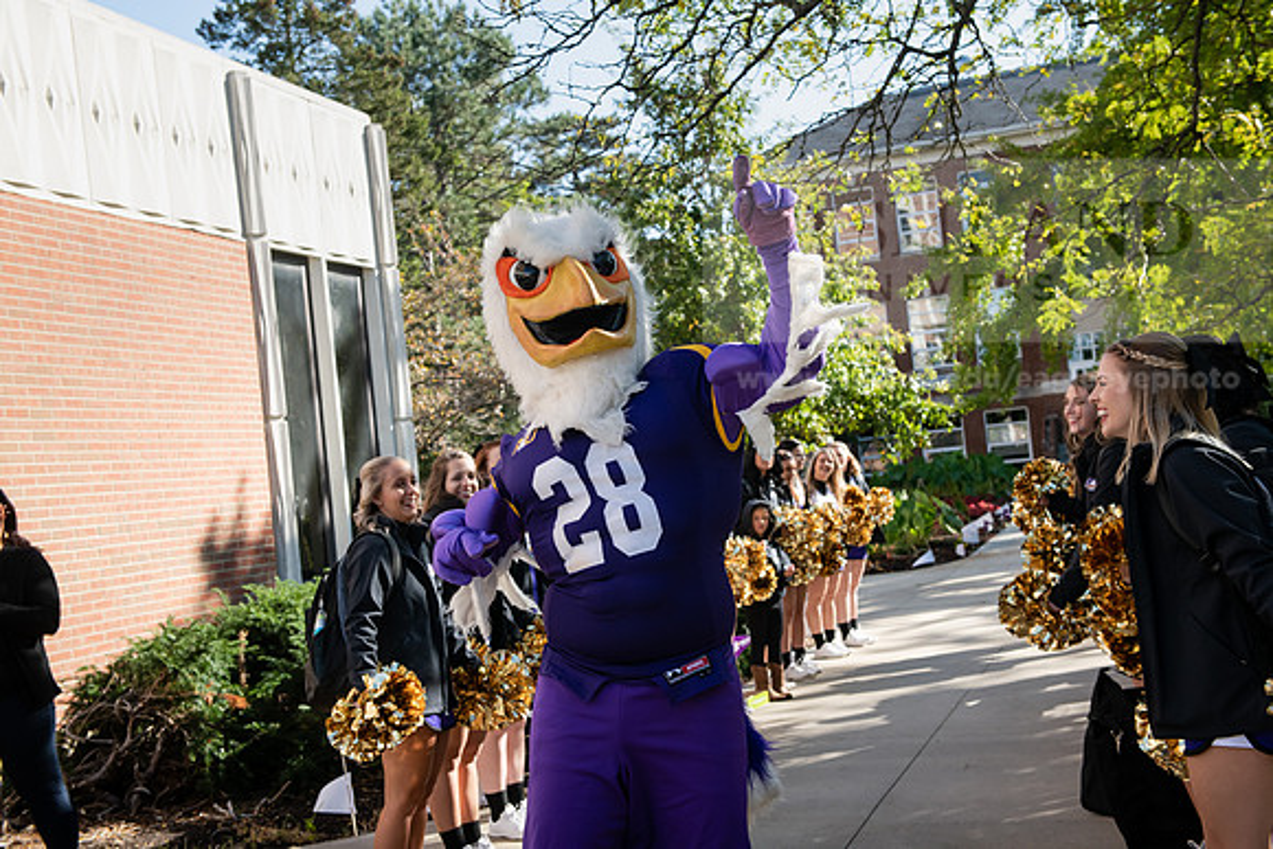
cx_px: 636
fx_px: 1592
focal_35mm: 45
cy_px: 424
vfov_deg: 29.9
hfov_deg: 43.6
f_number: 5.6
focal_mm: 45
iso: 400
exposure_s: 1/640
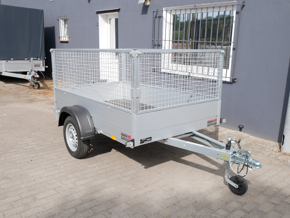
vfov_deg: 44.2
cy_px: 109
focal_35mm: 32
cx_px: 145
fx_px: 268
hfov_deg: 56.8
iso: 200
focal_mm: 16
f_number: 7.1
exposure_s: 1/320
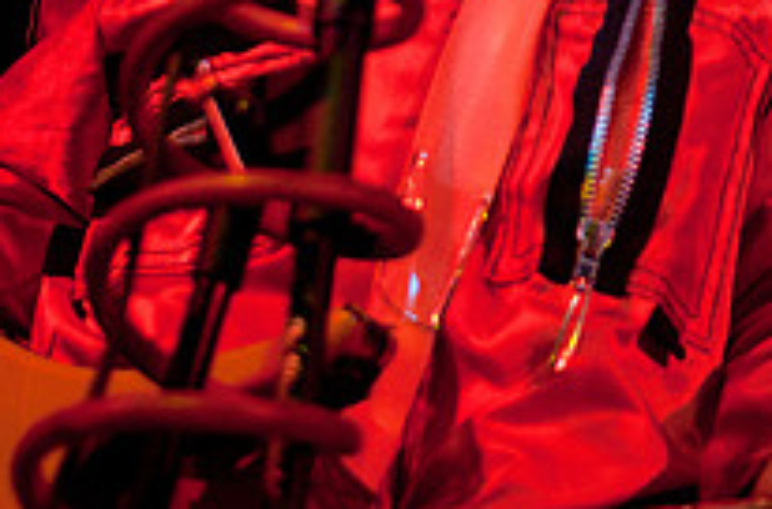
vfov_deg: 10.4
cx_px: 738
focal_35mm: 127
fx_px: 2715
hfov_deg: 15.9
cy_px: -204
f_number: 1.8
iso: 800
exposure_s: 1/80
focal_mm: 30
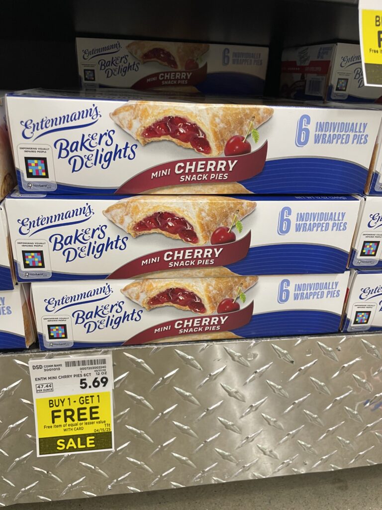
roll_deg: -2.7
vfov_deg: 67.3
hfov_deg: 53.1
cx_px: 191
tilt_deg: -22.2
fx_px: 383
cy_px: 255
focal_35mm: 26
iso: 80
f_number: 1.6
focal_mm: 4.2
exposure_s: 1/61
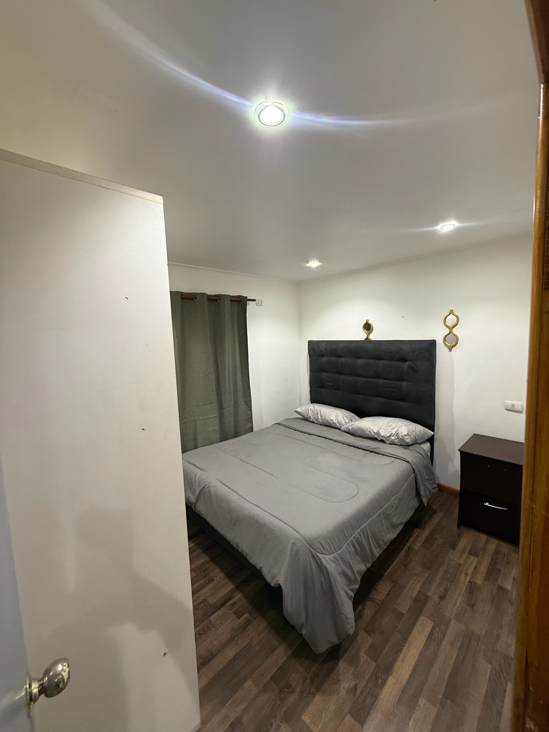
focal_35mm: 14
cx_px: 274
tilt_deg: -5.6
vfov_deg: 102.1
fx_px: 296
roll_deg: +2.0
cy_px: 366
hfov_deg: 85.7
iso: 250
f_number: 2.2
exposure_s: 1/50
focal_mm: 2.22
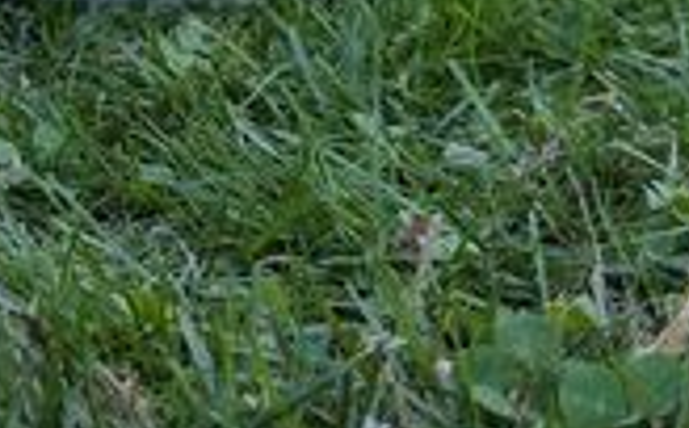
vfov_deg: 6.8
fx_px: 3507
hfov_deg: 10.7
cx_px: -429
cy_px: -407
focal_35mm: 187
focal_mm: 6.9
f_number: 1.68
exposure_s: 1/239
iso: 20
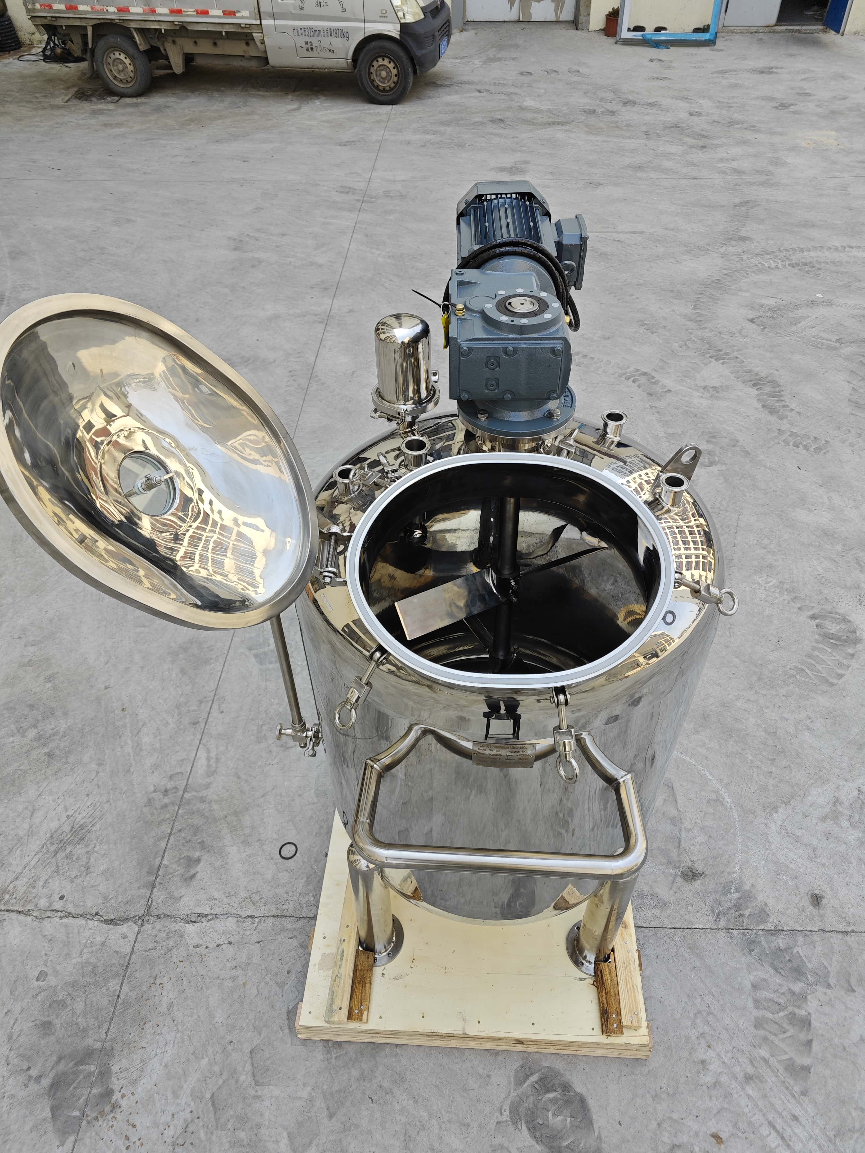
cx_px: 432
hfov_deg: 58.9
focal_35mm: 23
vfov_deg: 73.9
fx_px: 766
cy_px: 576
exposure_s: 1/621
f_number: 1.8
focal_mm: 5.43
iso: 50
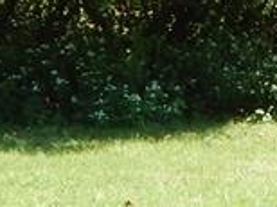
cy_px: 166
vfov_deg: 5.9
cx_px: 779
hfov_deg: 7.1
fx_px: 2021
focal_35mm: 253
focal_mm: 6.8
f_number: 3.4
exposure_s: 1/320
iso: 125
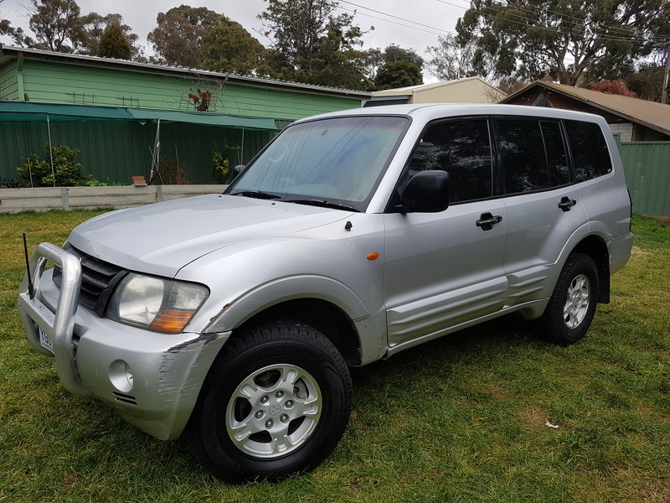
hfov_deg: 67.3
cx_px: 335
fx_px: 503
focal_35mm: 26
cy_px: 252
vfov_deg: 53.1
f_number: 1.7
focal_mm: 4.2
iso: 50
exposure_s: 1/411
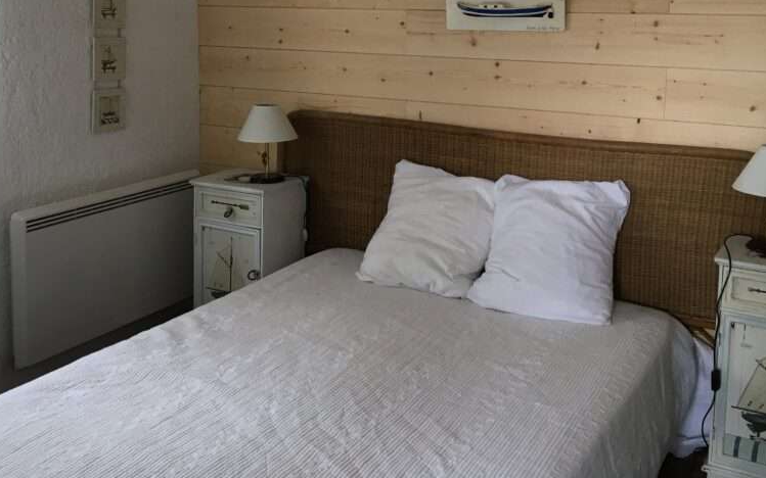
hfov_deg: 47.2
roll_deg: -0.7
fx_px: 877
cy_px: 94
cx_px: 379
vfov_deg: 29.8
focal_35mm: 42
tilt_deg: -6.9
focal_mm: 4.15
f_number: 2.2
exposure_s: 1/33
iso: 32
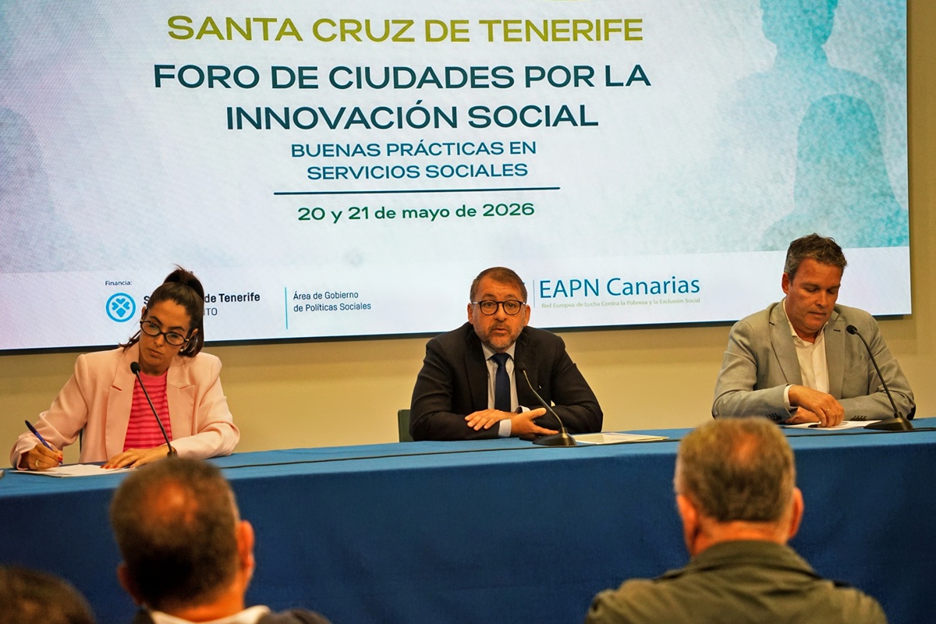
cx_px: 468
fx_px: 2132
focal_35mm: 82
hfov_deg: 24.8
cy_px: 312
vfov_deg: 16.7
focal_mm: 82
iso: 2000
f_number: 4.5
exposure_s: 1/160
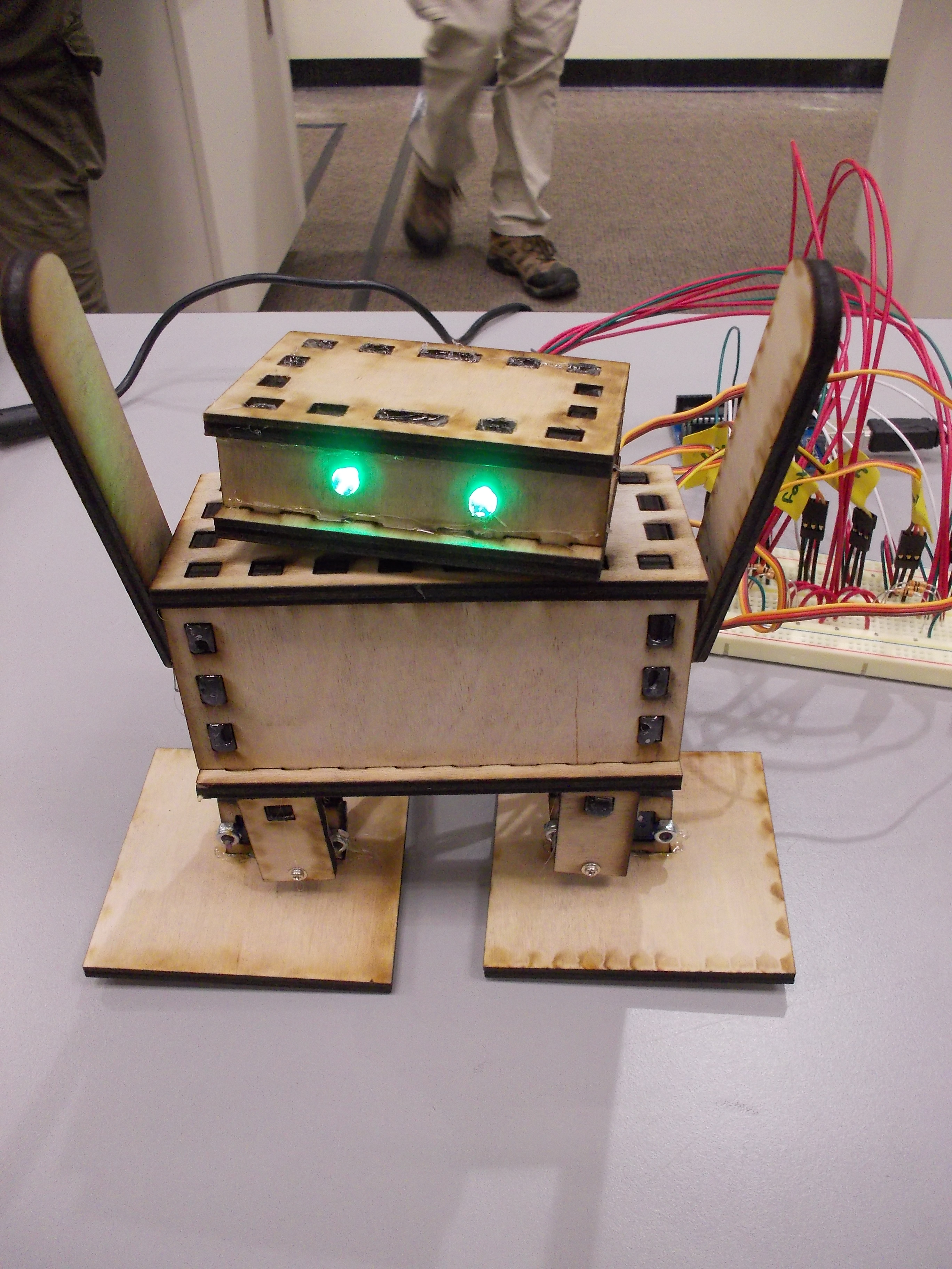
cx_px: 476
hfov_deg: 48.2
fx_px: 1063
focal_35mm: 29
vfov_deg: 61.7
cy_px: 634
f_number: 3.3
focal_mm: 4.1
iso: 250
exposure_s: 1/25
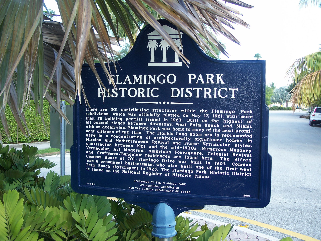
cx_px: 160
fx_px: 343
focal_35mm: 37
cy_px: 120
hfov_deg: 50.1
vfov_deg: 38.7
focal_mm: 7.8
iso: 64
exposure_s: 1/100
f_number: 2.8
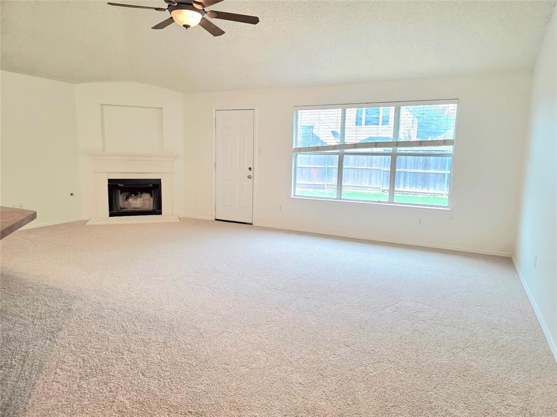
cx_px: 278
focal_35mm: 23
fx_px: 370
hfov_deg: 73.9
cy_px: 208
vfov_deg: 58.9
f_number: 1.7
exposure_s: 1/120
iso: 125
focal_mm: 6.3
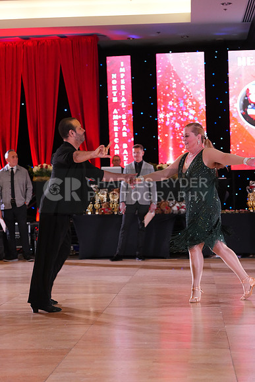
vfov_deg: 28.1
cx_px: 128
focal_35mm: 72
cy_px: 191
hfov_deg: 18.9
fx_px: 764
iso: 3200
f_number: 4.5
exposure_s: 1/250
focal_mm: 72
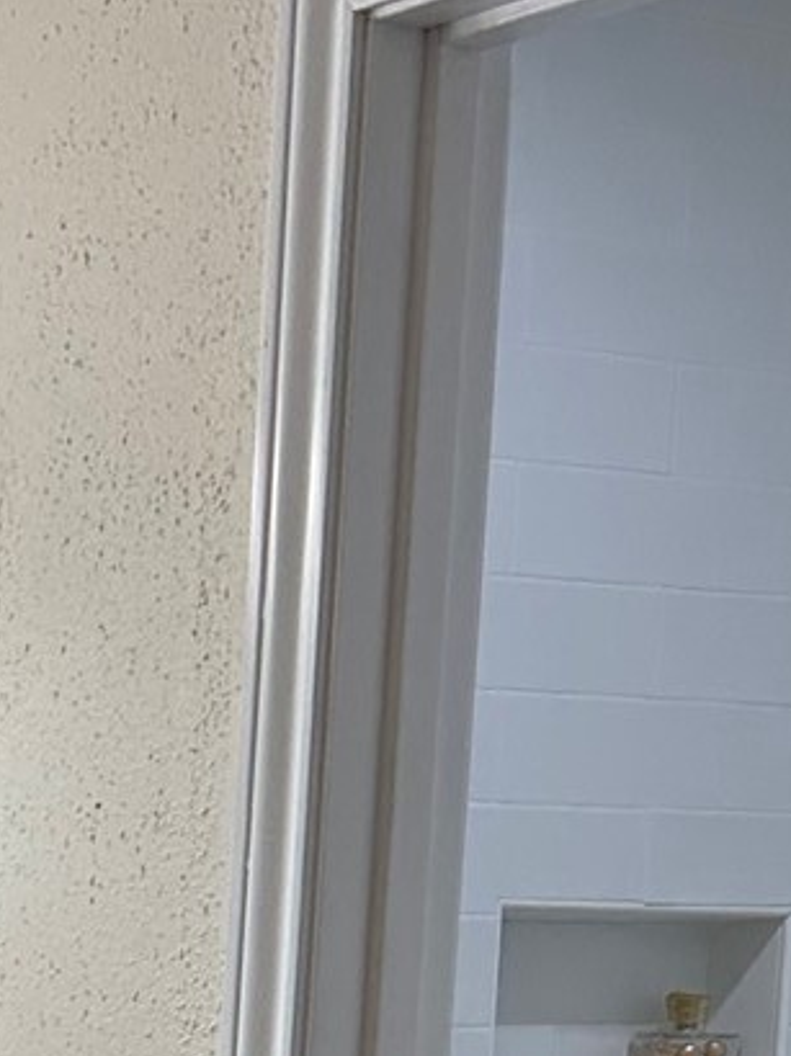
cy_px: 1669
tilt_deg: -8.6
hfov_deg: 11.0
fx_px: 3660
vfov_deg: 15.0
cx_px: -881
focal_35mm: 120
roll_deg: -0.3
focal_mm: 6.86
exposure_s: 1/120
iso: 80
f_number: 1.78
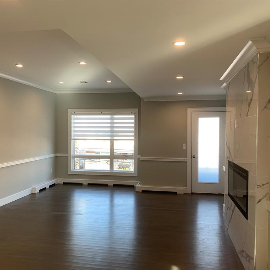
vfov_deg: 52.5
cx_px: 128
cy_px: 136
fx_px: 274
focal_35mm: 31
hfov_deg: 52.5
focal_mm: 4.25
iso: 40
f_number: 1.8
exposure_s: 1/120
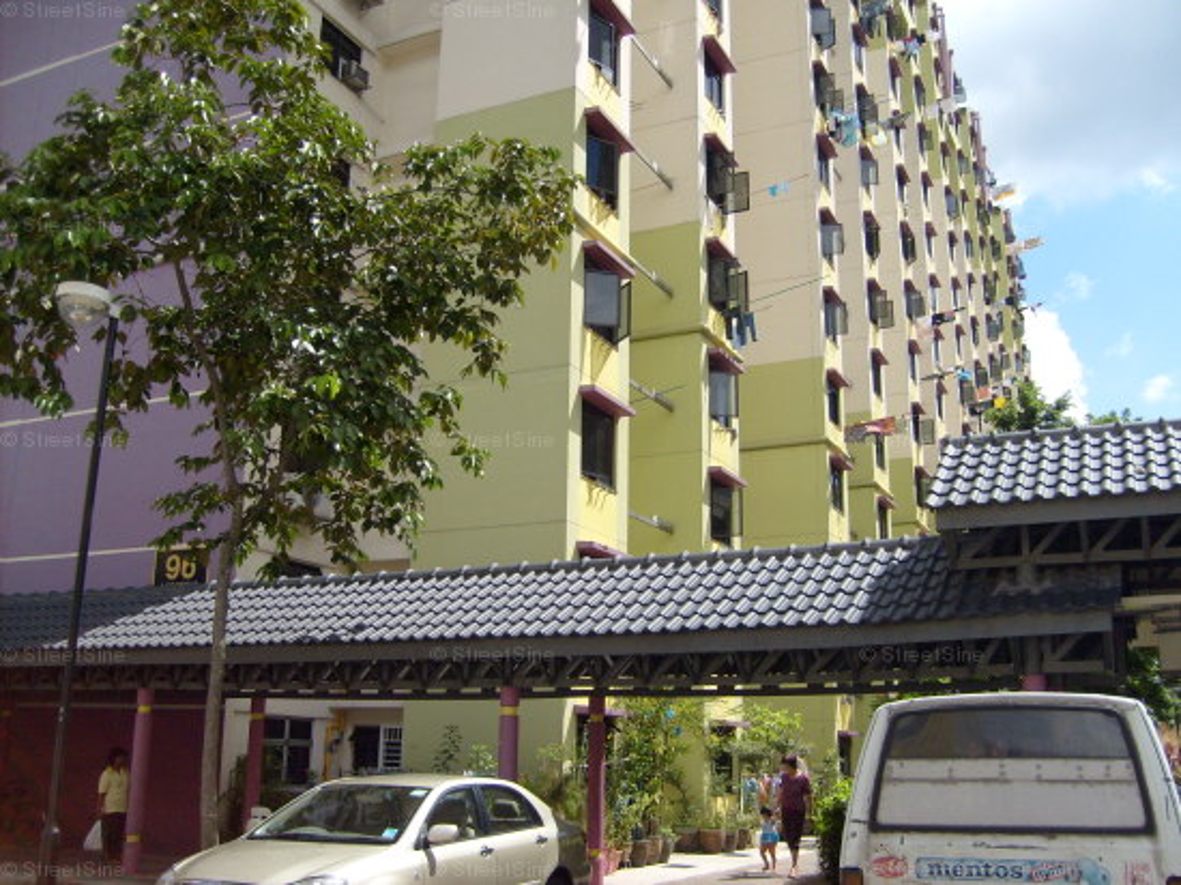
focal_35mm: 35
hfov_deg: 52.6
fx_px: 1194
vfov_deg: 40.7
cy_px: 442
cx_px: 590
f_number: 7.1
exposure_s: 1/250
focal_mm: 5.8
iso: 80
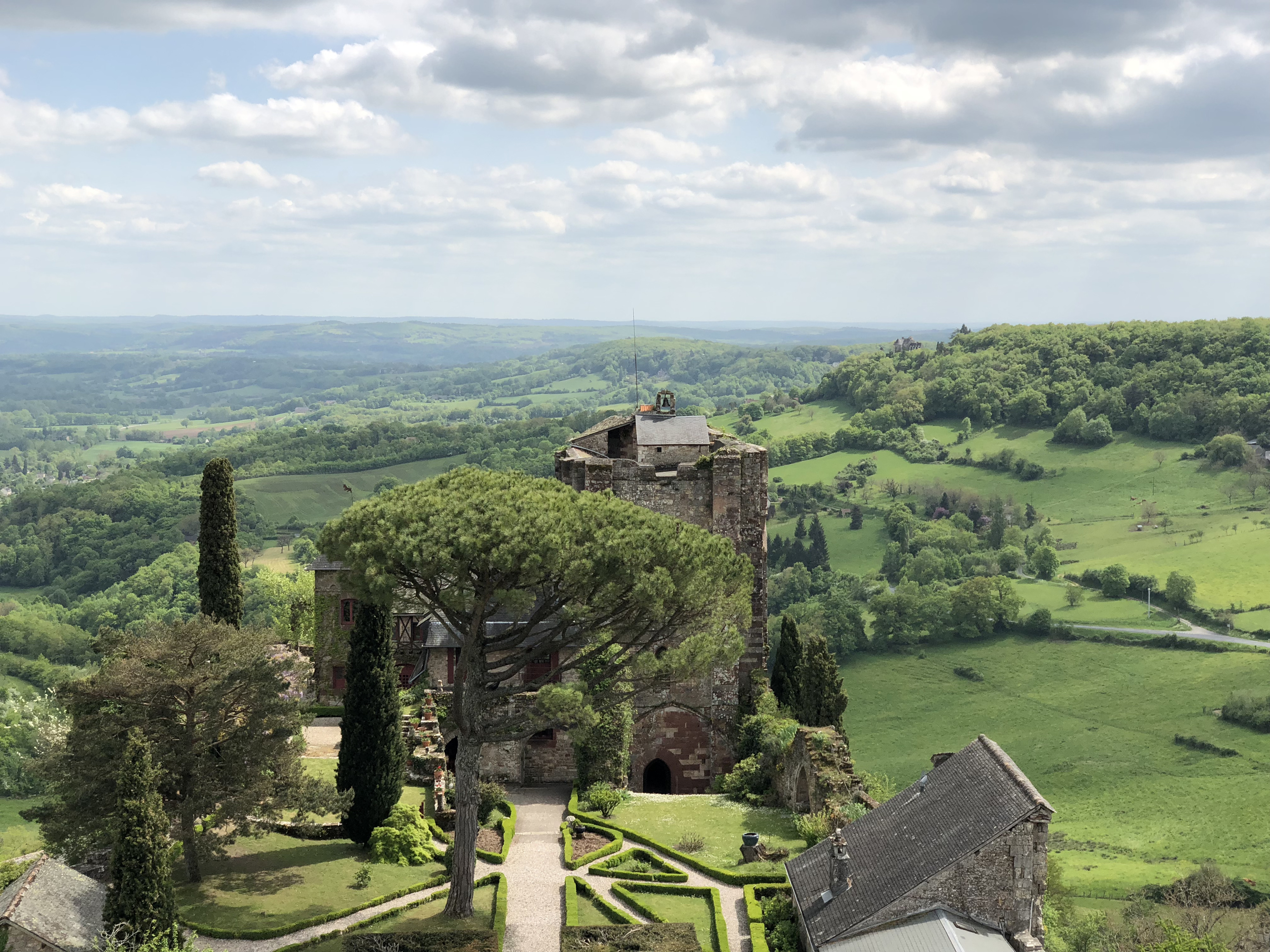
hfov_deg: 36.8
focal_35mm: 52
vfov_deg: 28.0
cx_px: 635
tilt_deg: -4.8
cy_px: 476
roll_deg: +0.1
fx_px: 1908
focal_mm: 6
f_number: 2.4
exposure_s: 1/1171
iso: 16
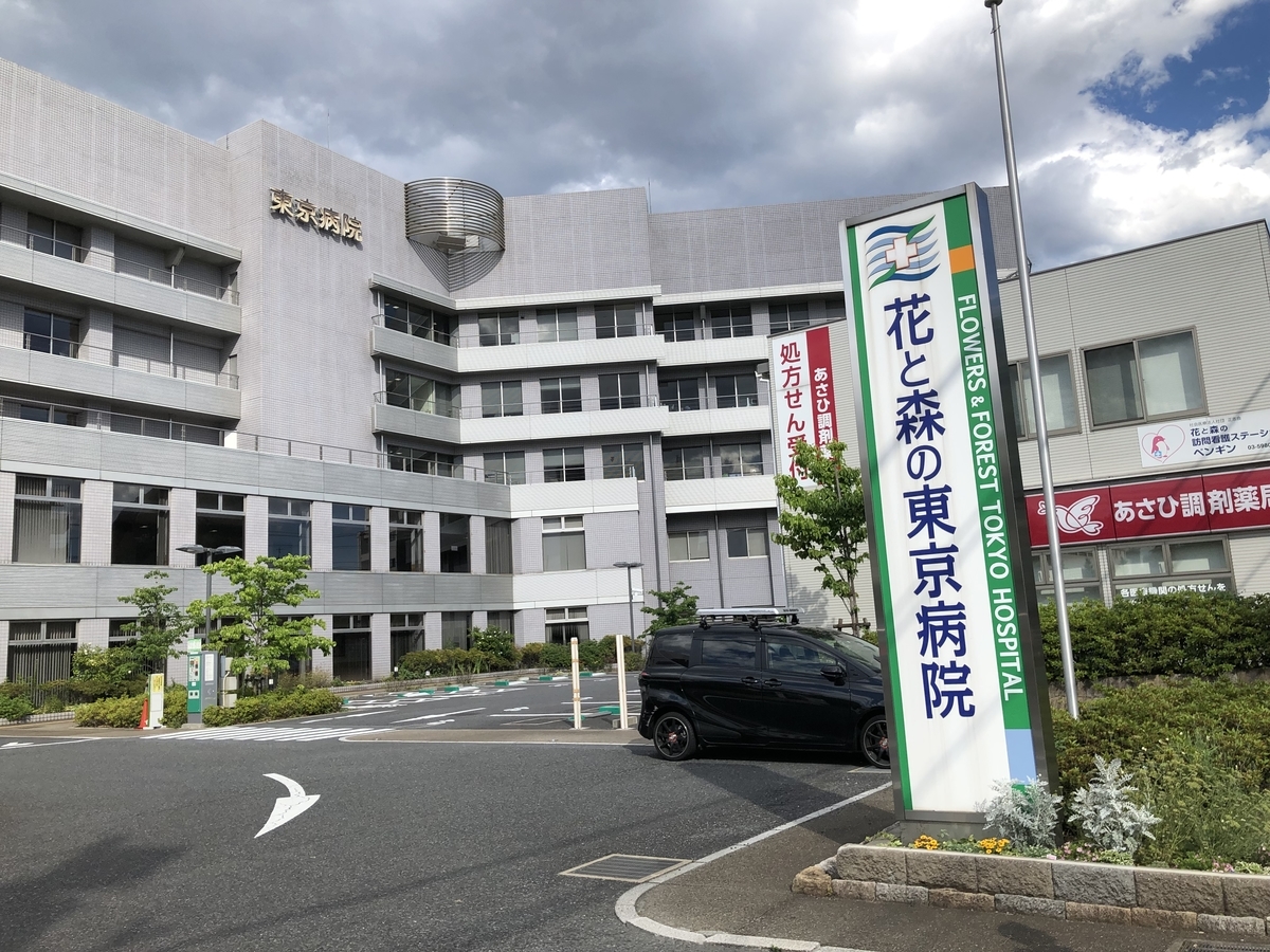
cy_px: 476
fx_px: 1027
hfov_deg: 63.4
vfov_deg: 49.7
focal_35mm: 28
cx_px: 635
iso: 20
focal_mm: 4
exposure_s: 1/1567
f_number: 1.8
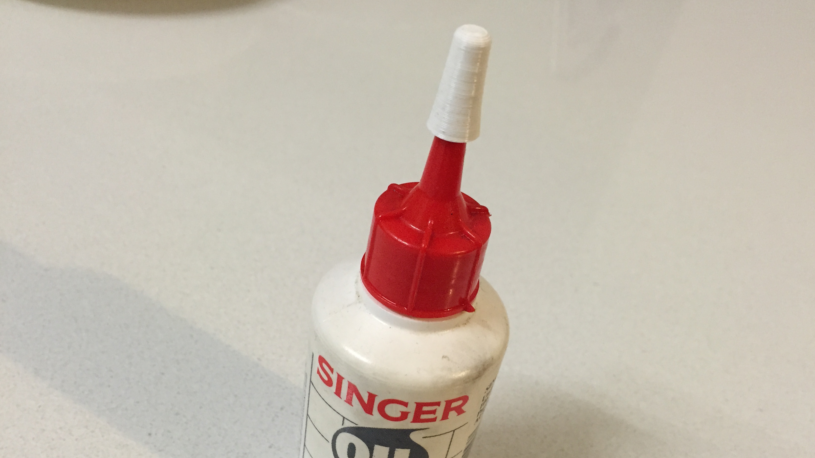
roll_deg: -11.9
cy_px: 300
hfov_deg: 61.0
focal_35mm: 32
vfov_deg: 36.4
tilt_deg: -41.5
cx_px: 411
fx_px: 692
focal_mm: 4.15
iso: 250
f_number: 2.2
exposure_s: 1/33
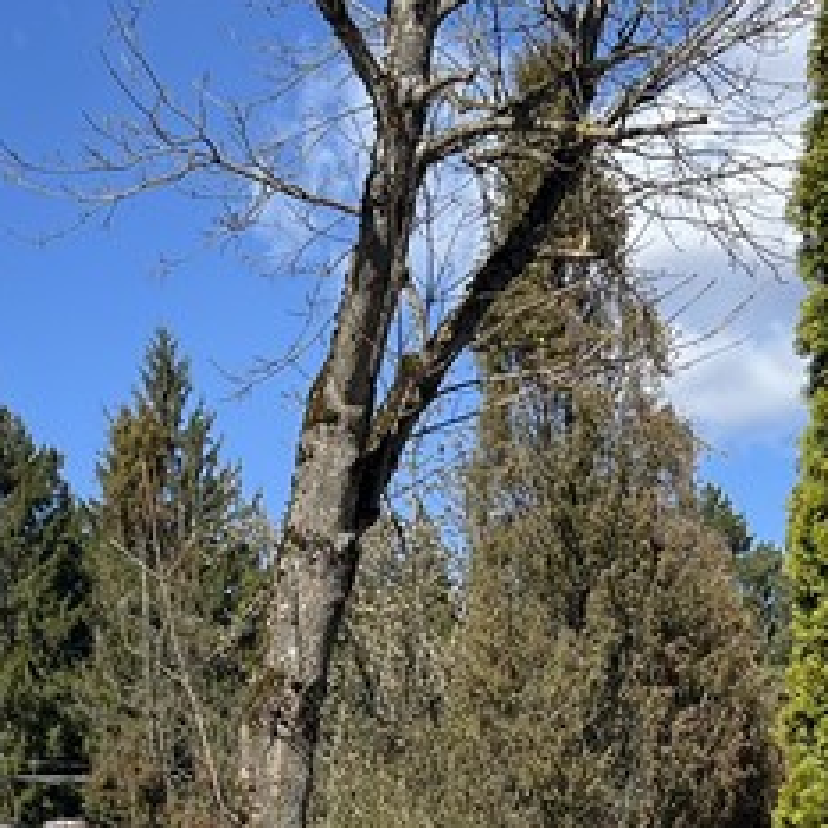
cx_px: 558
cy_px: 1301
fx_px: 2733
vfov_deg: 15.6
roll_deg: +4.1
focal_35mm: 101
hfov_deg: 17.2
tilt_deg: -4.6
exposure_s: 1/2632
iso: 50
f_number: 1.5
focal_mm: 5.7
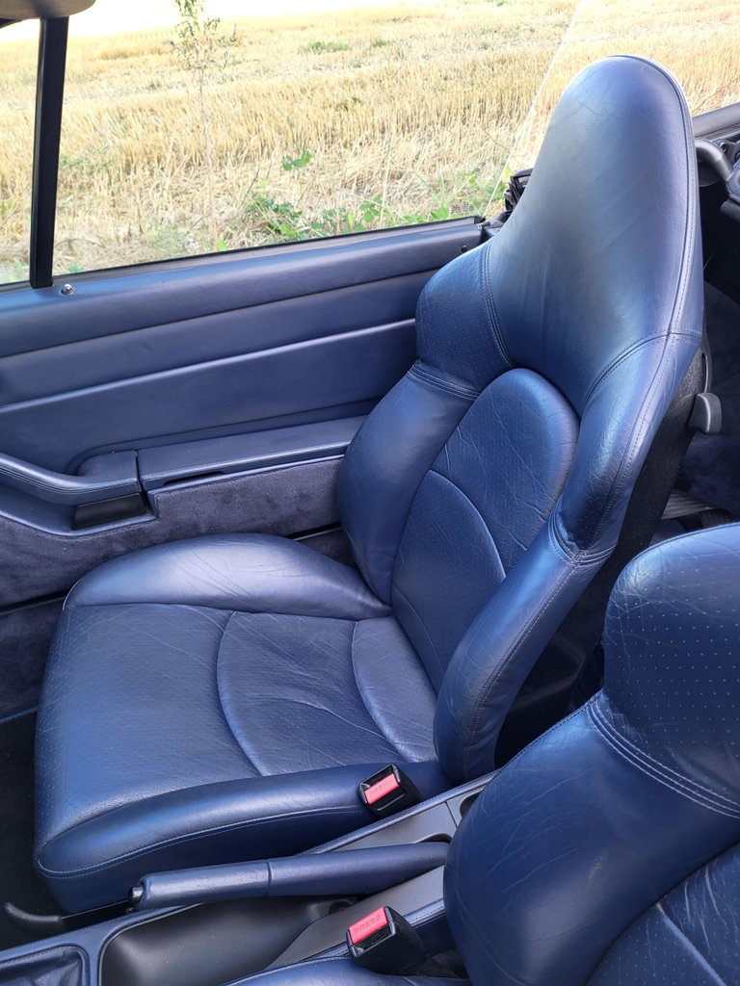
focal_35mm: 26
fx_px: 741
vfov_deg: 67.3
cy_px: 493
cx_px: 370
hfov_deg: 53.1
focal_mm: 5.4
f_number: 1.8
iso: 100
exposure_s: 1/100
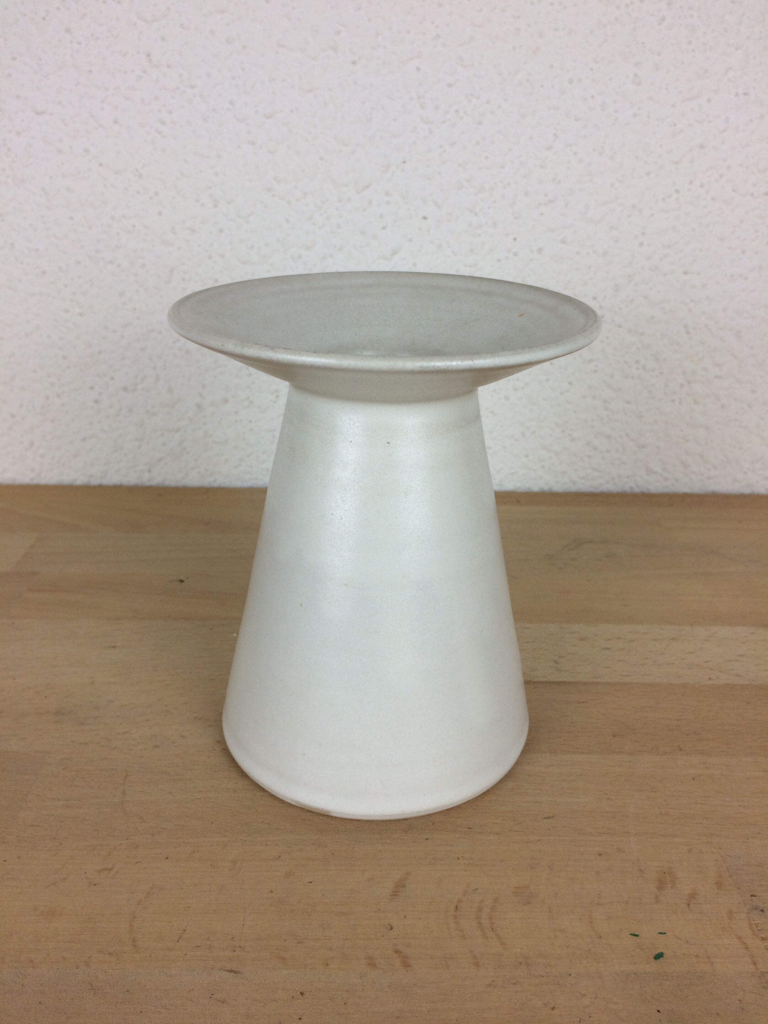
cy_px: 512
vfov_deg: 61.7
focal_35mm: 29
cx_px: 384
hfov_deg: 48.2
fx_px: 858
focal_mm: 4.15
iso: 40
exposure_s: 1/100
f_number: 2.2
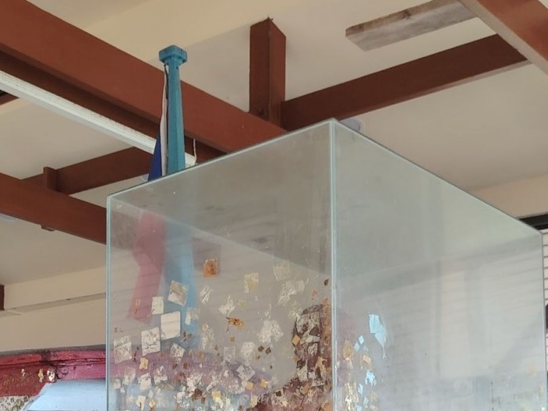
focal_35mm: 66
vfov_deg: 21.1
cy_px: 452
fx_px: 1045
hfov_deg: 29.3
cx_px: 214
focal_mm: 5.25
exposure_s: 1/100
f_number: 1.75
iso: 566
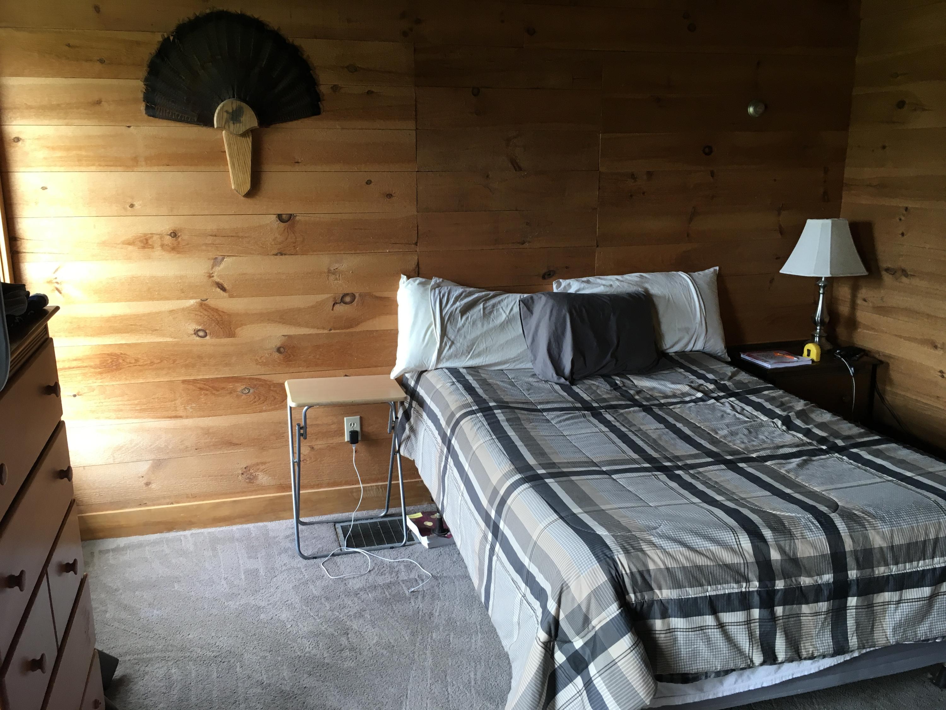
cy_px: 355
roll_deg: +1.0
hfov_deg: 61.7
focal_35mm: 29
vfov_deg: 48.2
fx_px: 793
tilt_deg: -13.5
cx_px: 473
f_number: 2.2
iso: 32
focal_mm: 4.15
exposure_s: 1/30
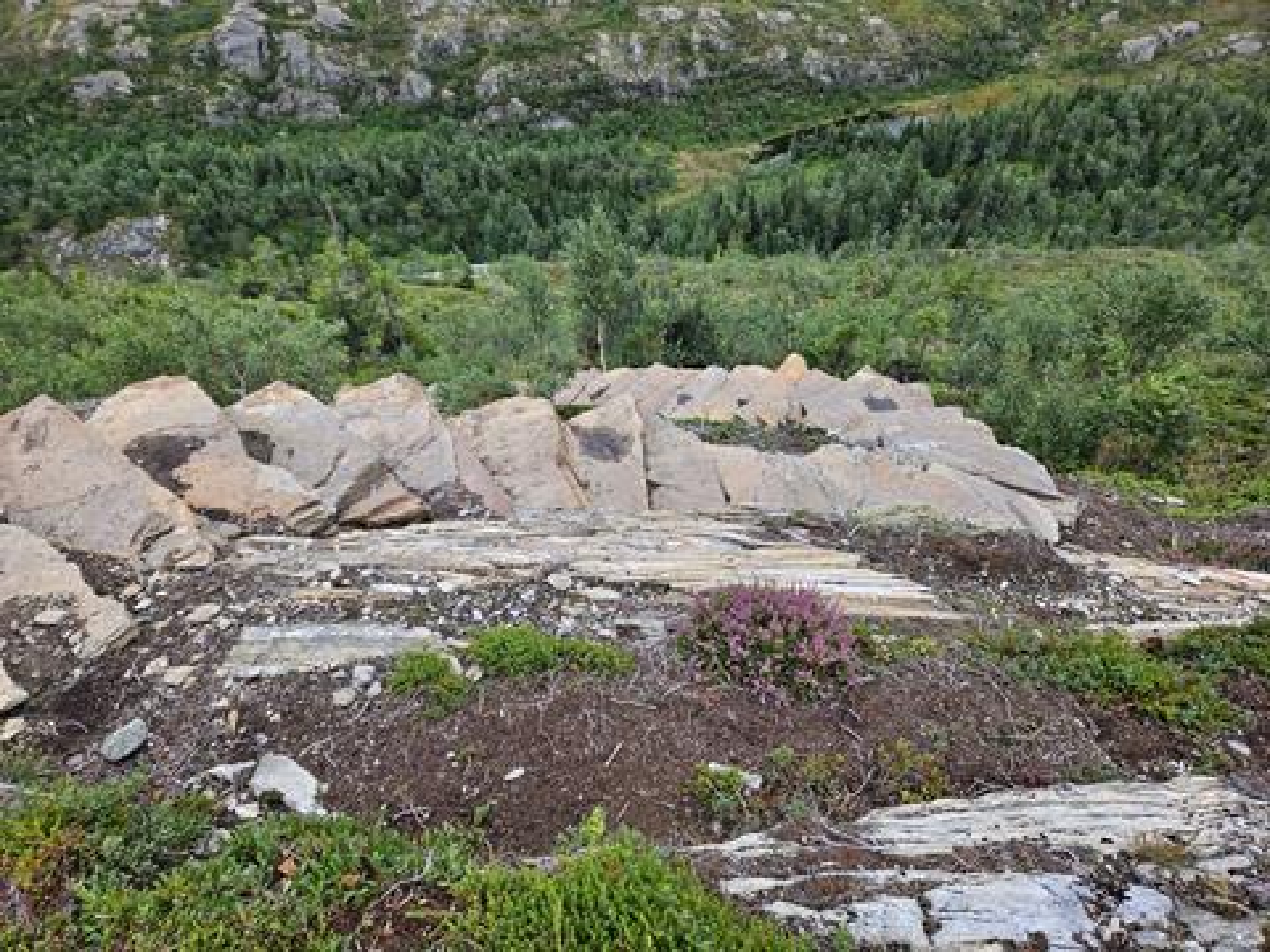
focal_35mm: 23
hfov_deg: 73.9
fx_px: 844
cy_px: 476
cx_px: 635
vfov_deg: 58.9
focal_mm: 5.4
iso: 25
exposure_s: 1/354
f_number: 1.8
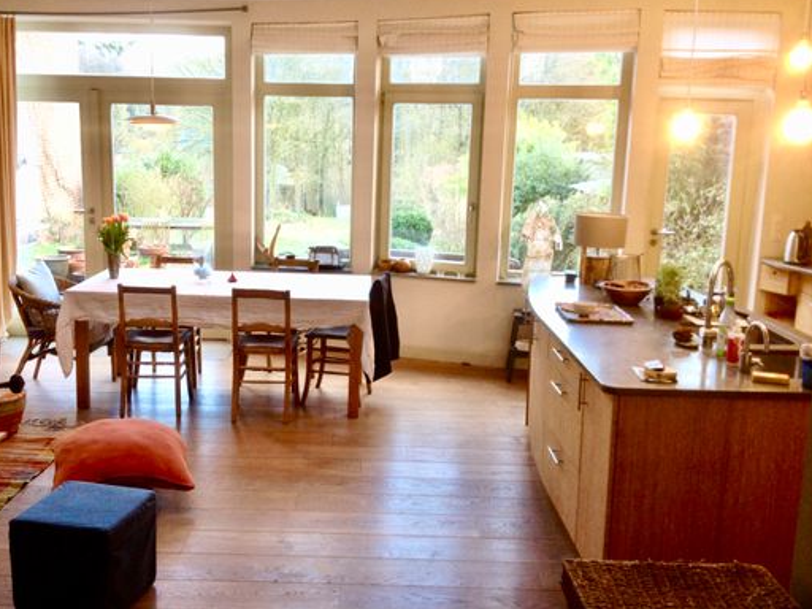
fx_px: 962
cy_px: 282
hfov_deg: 45.7
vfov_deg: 35.1
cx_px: 352
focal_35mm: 41
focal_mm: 4.28
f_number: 2.4
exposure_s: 1/20
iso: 80
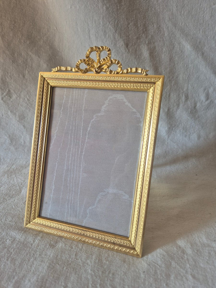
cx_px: 108
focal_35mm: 23
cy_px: 144
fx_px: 191
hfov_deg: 58.9
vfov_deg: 73.9
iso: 200
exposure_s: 1/180
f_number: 1.8
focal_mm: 5.4
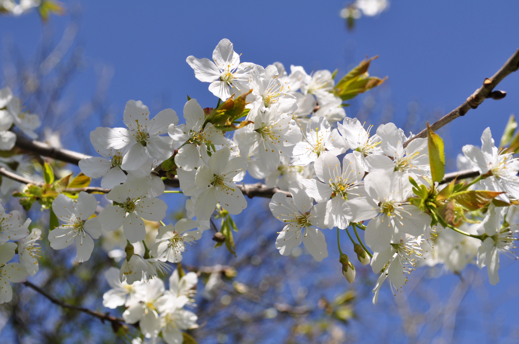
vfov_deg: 16.5
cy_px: 172
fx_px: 1188
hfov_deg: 24.6
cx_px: 260
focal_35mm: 82
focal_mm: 55
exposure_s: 1/400
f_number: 11
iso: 200
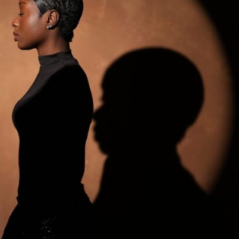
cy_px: 101
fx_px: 1437
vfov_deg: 9.5
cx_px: 73
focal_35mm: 184
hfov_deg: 9.5
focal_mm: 85
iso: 250
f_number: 1.4
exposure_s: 1/160
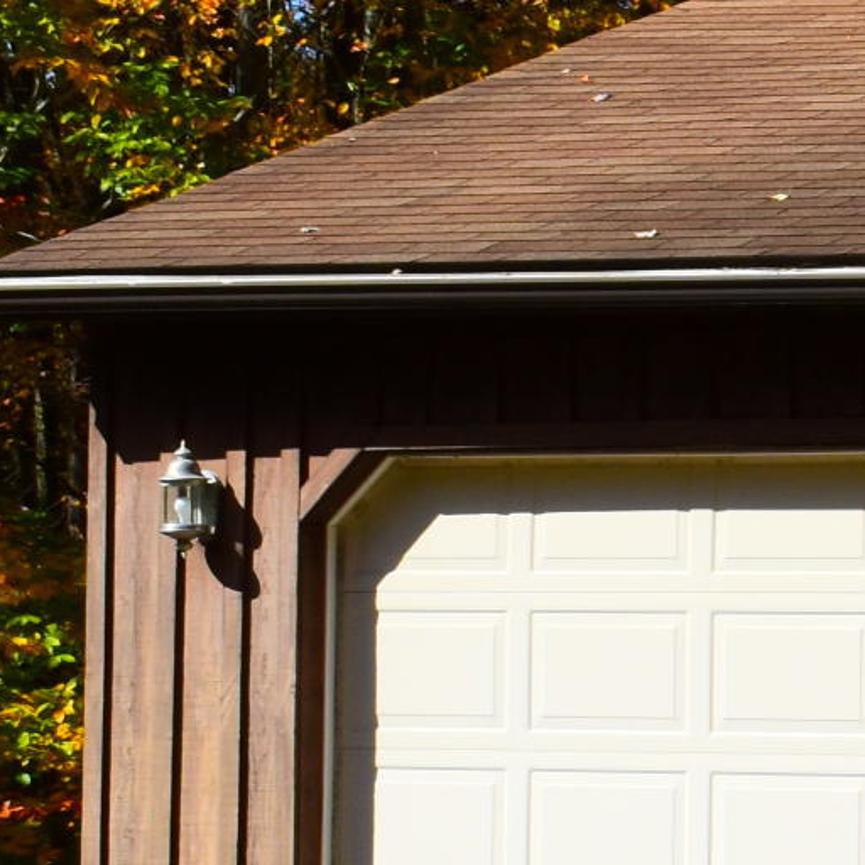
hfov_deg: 7.4
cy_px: 797
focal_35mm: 224
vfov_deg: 7.8
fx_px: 6333
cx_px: 2027
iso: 200
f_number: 11
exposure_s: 1/500
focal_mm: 30
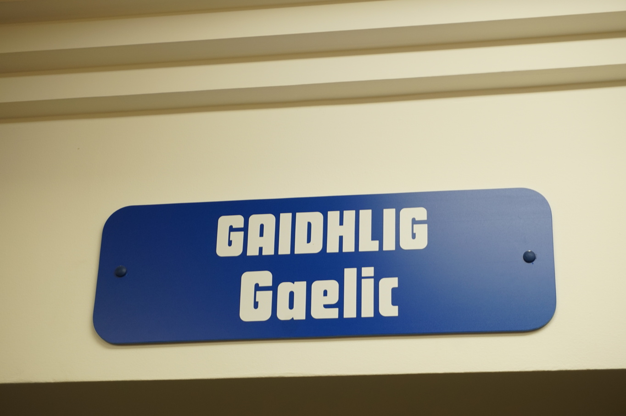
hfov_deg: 28.1
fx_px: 1251
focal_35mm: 72
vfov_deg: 18.9
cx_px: 313
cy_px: 208
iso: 250
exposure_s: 1/10
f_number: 5.6
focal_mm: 48
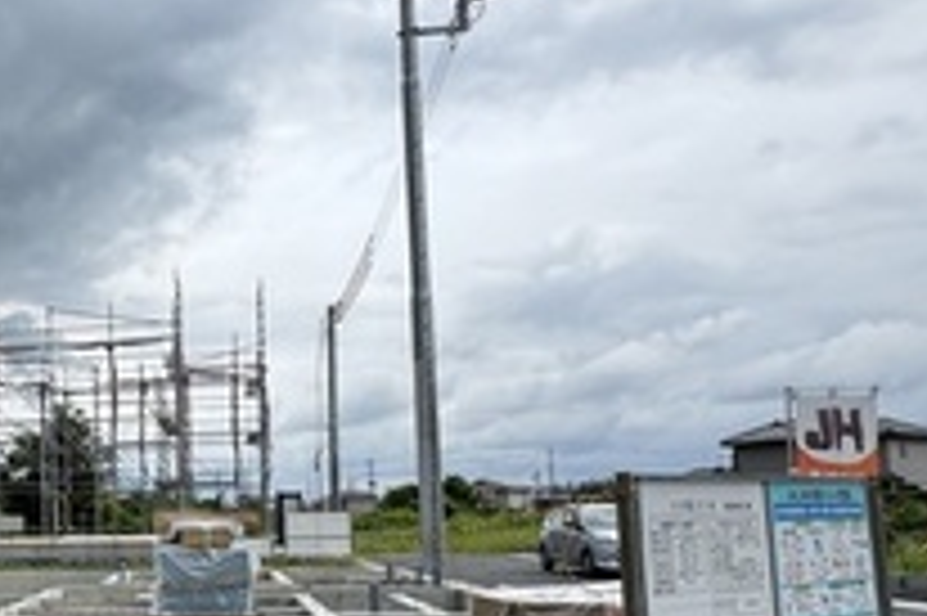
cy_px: 463
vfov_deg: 37.8
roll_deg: +1.3
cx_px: 45
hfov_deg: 48.2
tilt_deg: +4.7
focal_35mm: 34
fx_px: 875
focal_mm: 2.22
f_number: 2.2
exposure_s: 1/1020
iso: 50
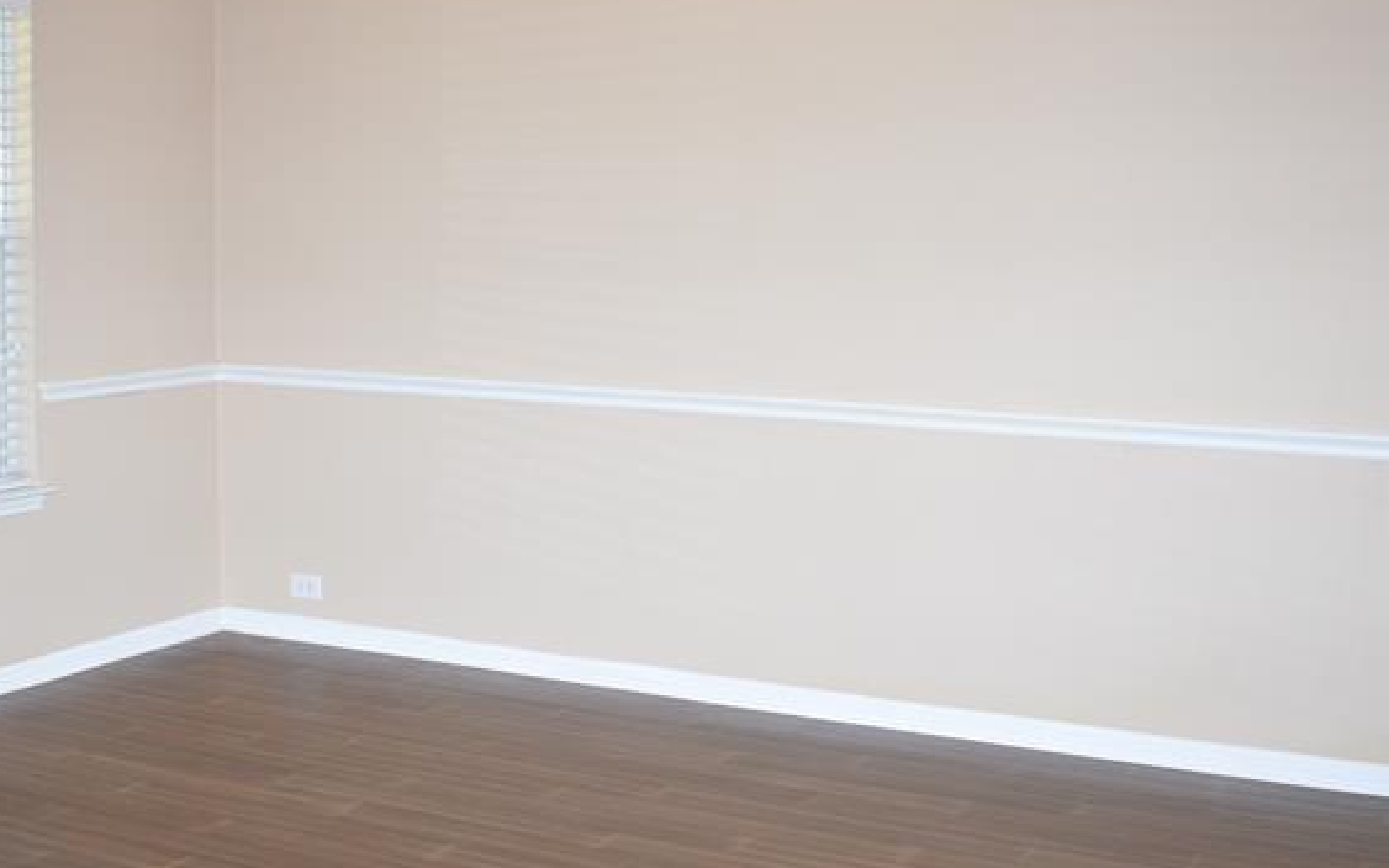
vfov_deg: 25.8
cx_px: 501
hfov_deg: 40.0
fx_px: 1893
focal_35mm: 50
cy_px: 333
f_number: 4
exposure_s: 1/60
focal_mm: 18
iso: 450
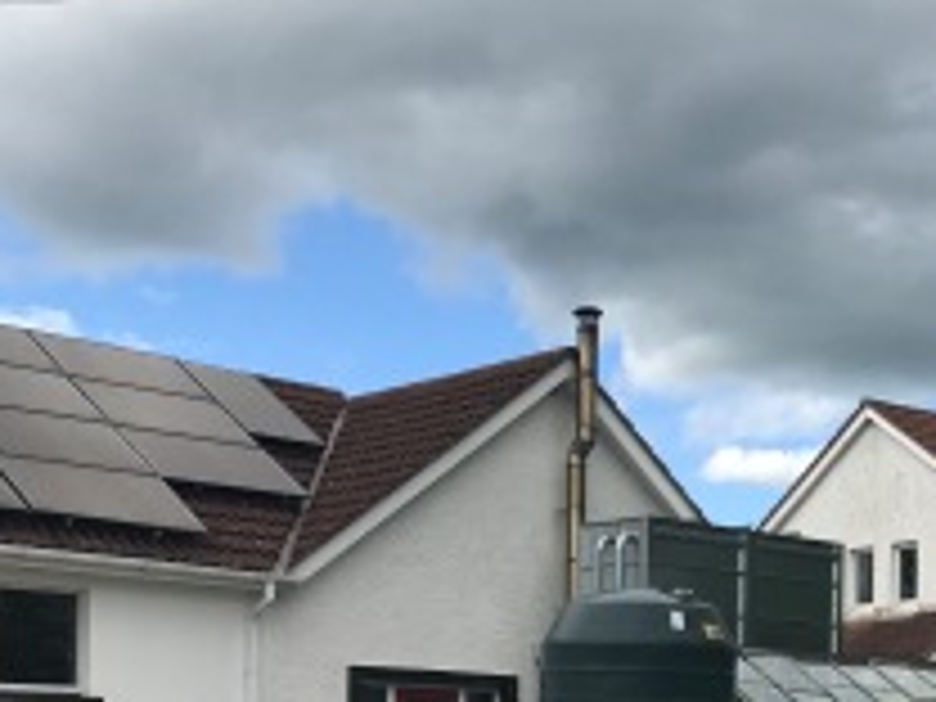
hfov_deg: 28.1
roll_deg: +0.4
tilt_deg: +0.5
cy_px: 760
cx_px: 567
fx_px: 1866
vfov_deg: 20.4
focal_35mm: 69
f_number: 1.8
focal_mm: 3.99
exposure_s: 1/2227
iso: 20
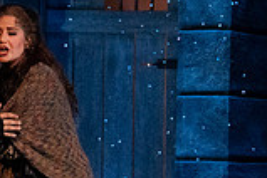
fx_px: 5429
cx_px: -118
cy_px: 162
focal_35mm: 732
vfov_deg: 1.9
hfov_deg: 2.8
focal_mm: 200
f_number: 11
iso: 20000
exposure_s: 1/320
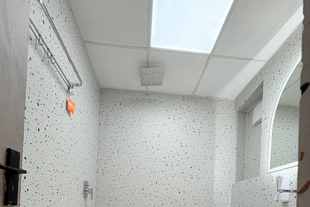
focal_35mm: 20
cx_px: 153
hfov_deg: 84.0
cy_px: 206
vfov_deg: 50.4
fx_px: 172
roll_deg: -3.2
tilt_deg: +1.4
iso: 80
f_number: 2.2
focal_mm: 2.22
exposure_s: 1/100
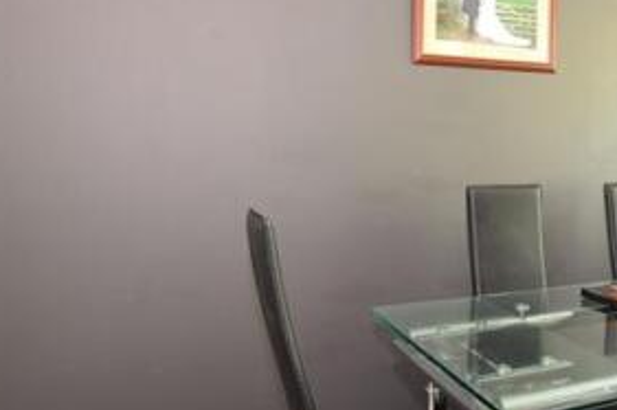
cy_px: 150
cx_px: 514
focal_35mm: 35
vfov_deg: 37.5
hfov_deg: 50.4
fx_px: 599
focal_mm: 10
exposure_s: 1/4
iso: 200
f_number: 5
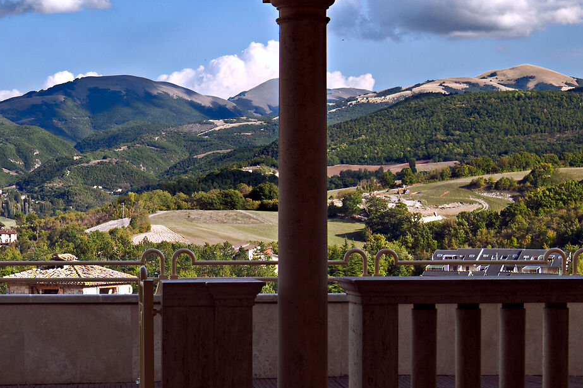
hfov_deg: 21.9
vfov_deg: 15.0
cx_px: 66
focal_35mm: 91
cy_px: 209
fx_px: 1473
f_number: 5.6
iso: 250
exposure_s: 1/640
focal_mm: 35
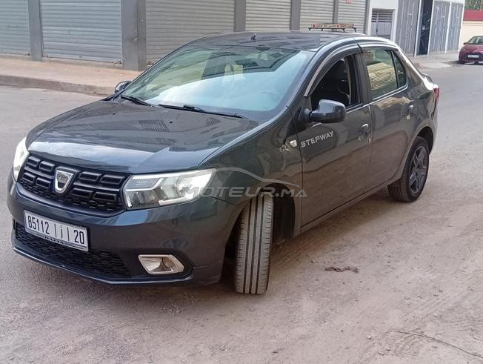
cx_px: 242
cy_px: 182
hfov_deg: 44.7
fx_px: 587
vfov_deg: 34.4
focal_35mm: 42
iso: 130
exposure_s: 1/50
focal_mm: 3.84
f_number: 1.8
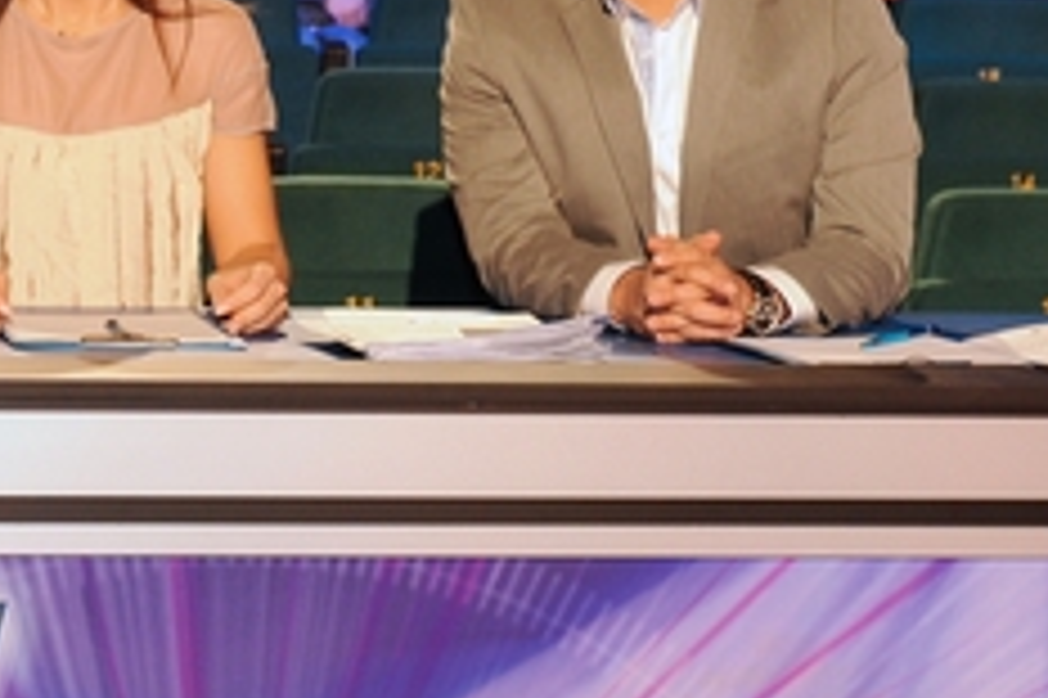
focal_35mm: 120
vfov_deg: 11.4
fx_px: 3499
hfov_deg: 16.7
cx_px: 49
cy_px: 441
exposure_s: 1/60
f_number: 3.5
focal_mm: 31
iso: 500
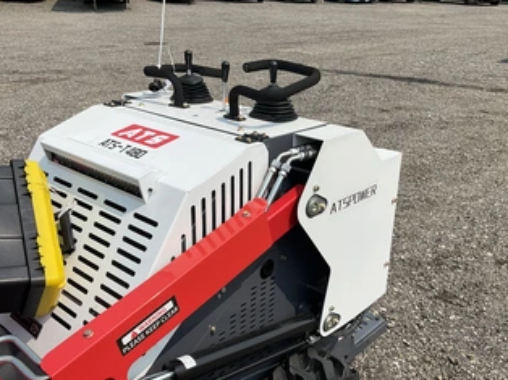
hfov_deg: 50.2
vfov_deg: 38.4
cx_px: 254
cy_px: 230
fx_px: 543
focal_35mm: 37
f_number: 1.8
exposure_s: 1/2801
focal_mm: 3
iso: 25
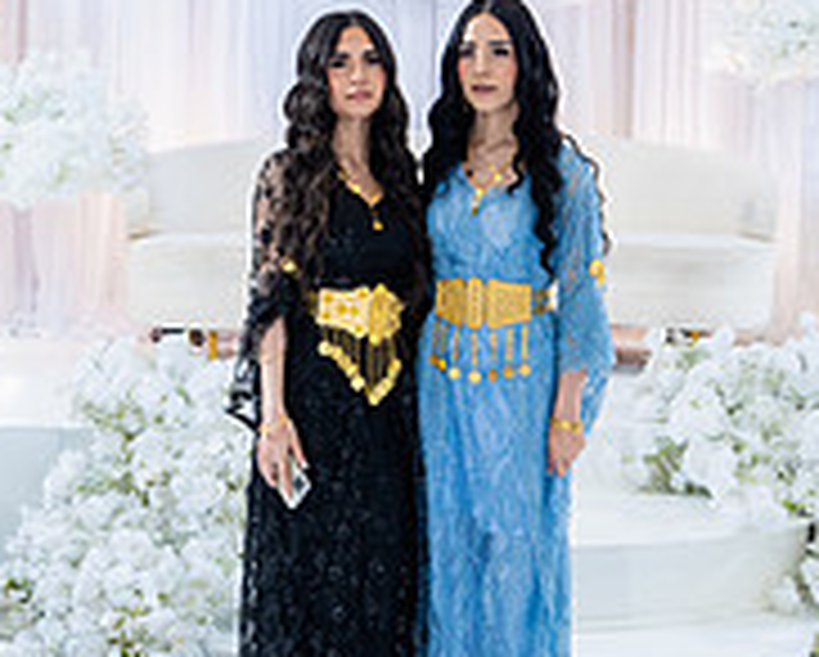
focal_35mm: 65
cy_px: 310
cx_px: 392
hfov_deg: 29.1
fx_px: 1577
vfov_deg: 23.5
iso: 640
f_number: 3.2
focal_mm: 28
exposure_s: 1/160
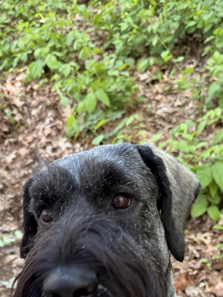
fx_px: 404
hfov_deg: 30.8
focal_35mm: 47
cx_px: 126
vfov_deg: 36.9
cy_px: 285
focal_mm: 6.76
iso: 200
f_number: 1.78
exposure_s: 1/121
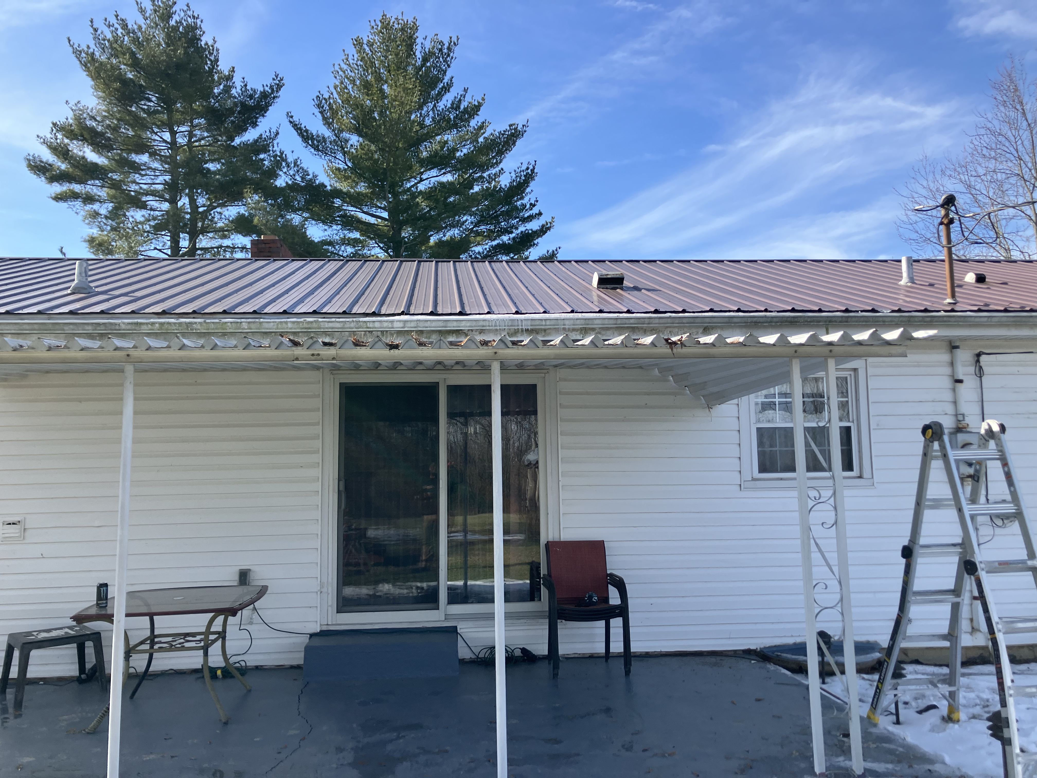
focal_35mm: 28
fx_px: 839
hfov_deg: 63.4
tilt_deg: +6.8
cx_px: 518
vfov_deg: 49.7
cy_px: 389
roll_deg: +2.8
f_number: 1.8
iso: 32
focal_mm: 3.99
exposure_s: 1/1215
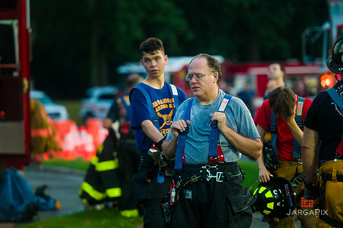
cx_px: 172
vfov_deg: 7.8
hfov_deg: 11.8
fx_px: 1666
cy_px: 114
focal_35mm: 175
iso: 3200
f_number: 3.2
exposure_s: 1/125
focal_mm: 175
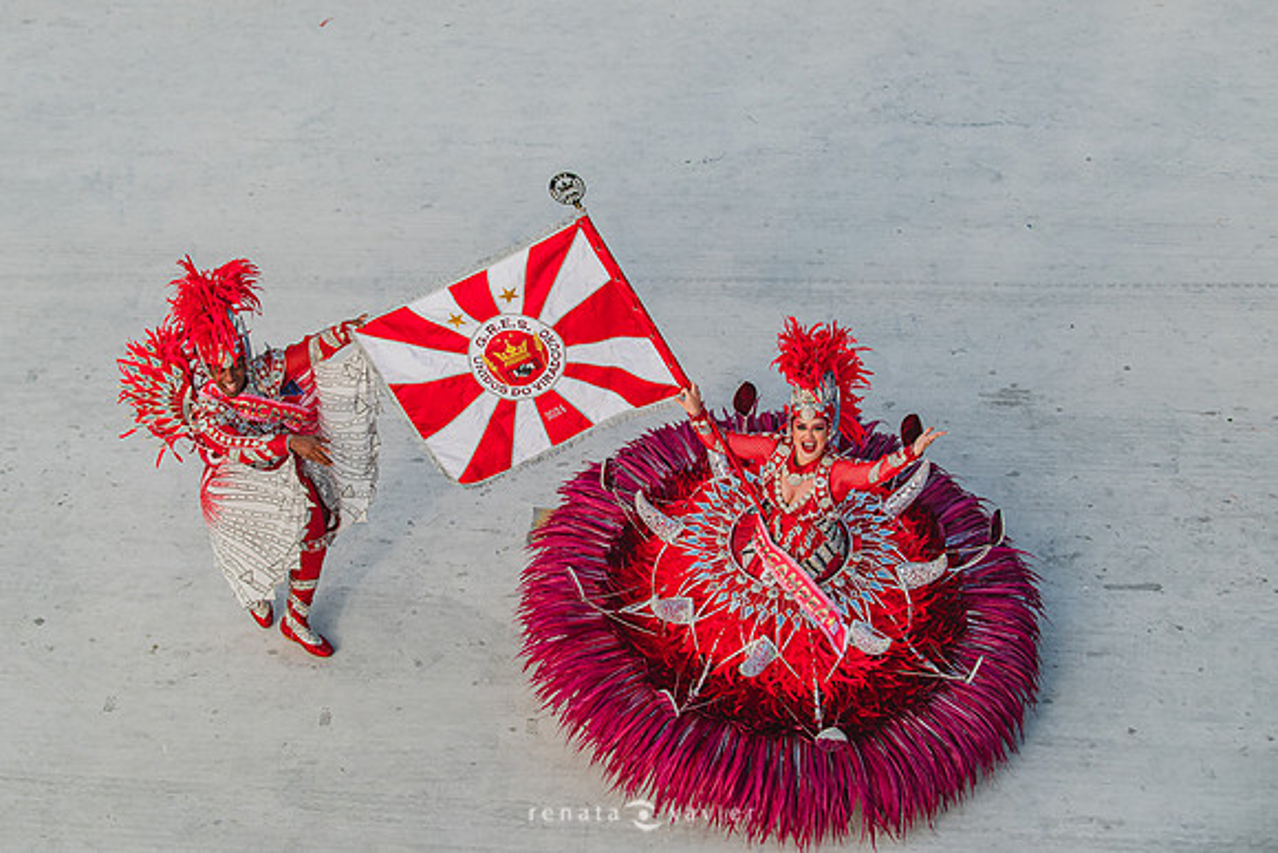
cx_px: 561
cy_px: 374
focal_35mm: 79
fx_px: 2790
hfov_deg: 25.8
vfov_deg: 17.4
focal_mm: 70
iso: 200
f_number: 5.6
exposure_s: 1/1600
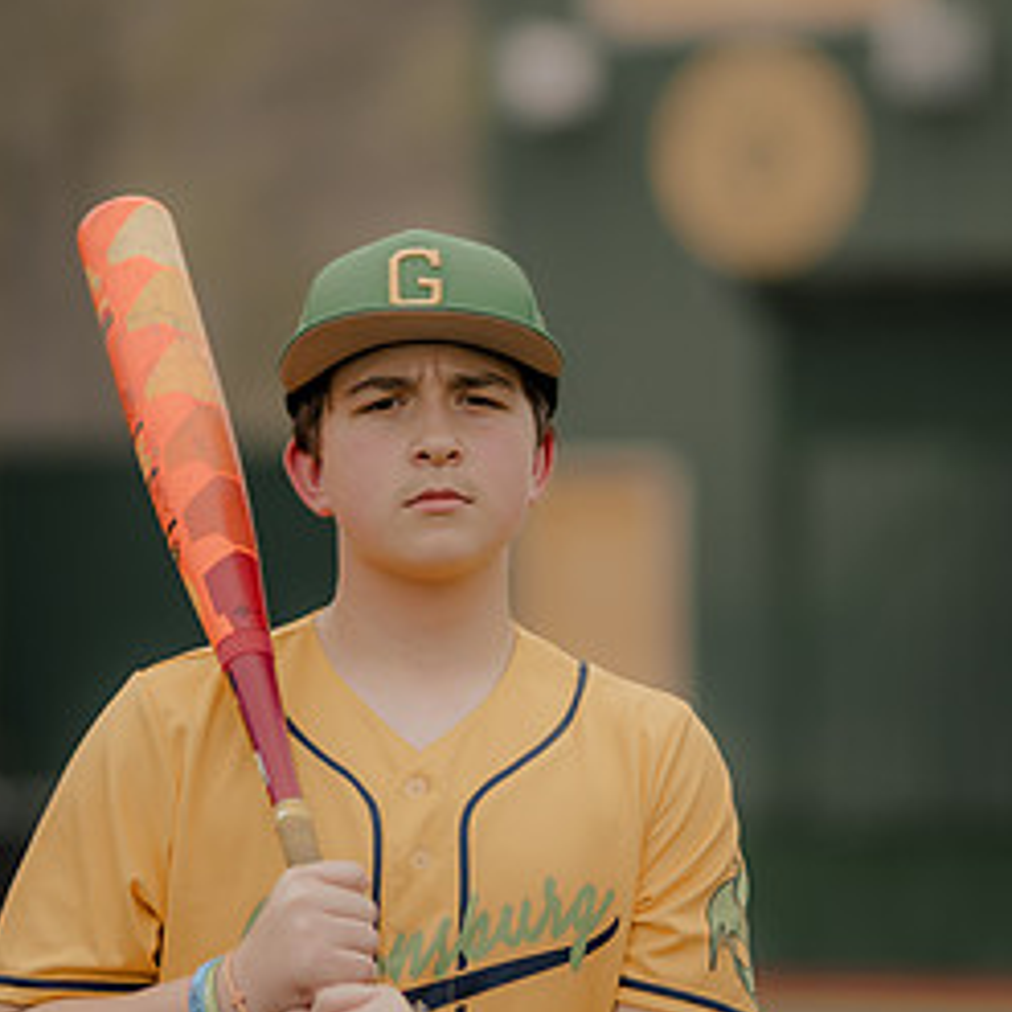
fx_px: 6516
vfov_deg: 8.9
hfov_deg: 8.9
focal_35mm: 197
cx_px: 414
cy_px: 578
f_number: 1.4
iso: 125
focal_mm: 85
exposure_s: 1/1250
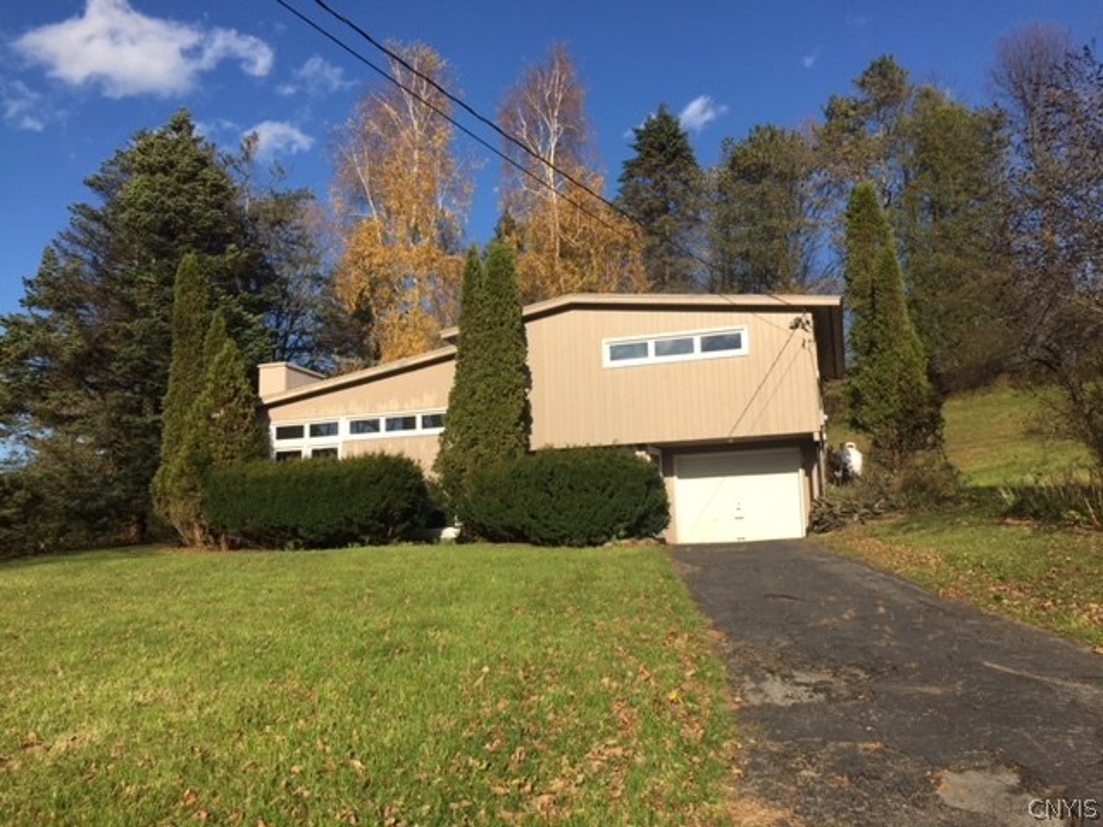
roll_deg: +0.7
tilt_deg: +8.3
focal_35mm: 29
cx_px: 552
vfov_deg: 48.2
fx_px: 924
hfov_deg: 61.7
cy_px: 414
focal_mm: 4.15
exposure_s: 1/2326
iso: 32
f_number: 2.2
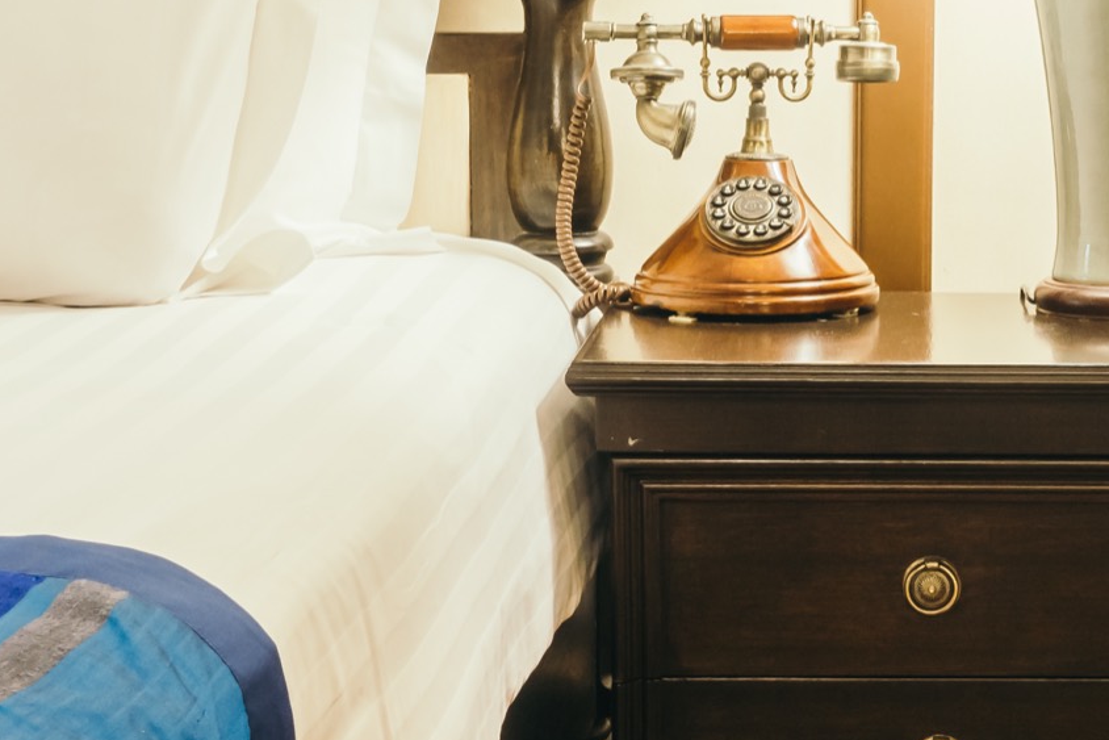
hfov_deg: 22.3
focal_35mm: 90
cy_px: 195
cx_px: 891
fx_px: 2773
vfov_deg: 15.1
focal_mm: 13.92
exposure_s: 1
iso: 200
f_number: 8
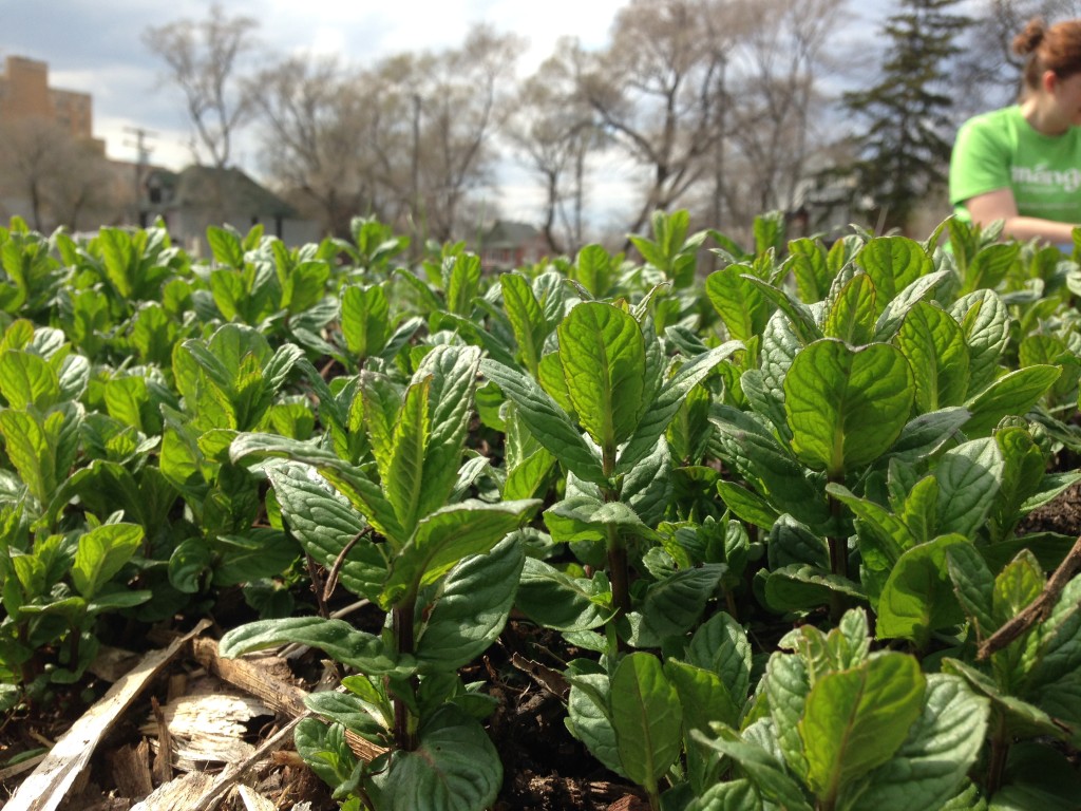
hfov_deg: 55.4
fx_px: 1031
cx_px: 540
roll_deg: -1.7
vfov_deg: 42.9
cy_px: 406
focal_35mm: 33
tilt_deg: -8.8
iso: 50
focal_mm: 4.12
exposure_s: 1/847
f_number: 2.4
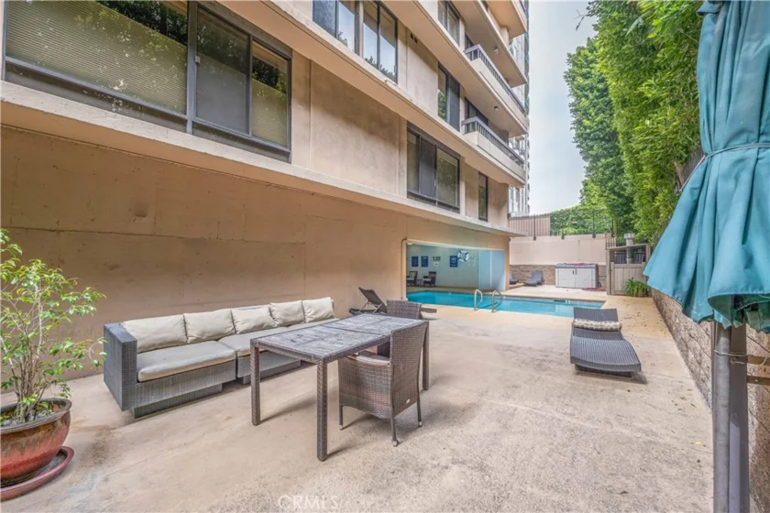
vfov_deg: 81.2
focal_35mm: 14
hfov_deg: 104.3
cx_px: 385
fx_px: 299
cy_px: 256
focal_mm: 14
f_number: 10
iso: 100
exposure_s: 1/30
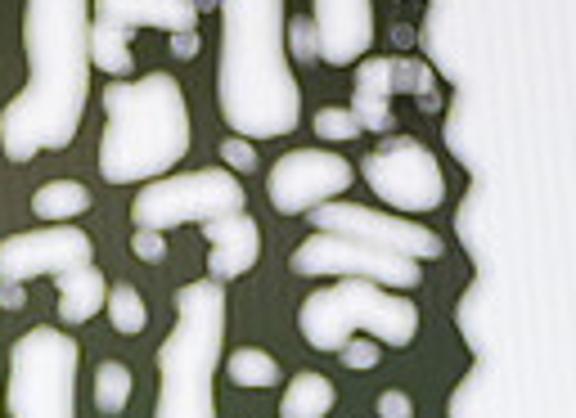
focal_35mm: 662
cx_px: -271
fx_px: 10893
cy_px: 879
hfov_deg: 3.0
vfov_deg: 2.2
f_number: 2.8
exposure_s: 1/1600
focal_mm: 125
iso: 1250
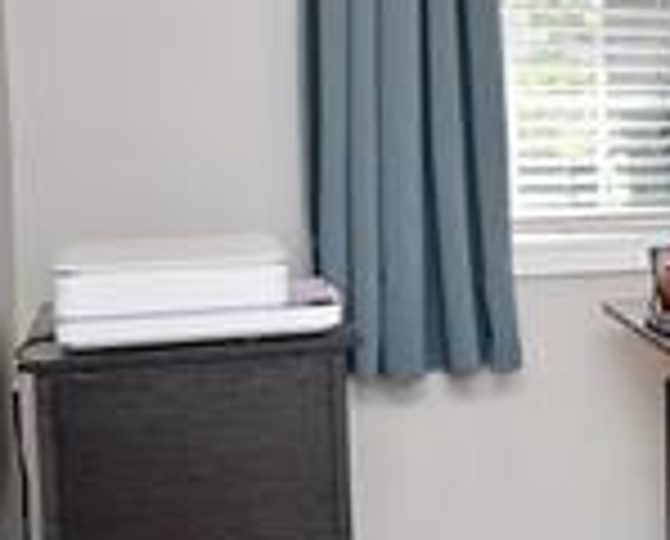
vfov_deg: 17.1
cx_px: 1520
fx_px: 1789
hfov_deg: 14.9
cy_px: 180
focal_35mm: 90
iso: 320
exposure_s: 1/60
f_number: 10
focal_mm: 14
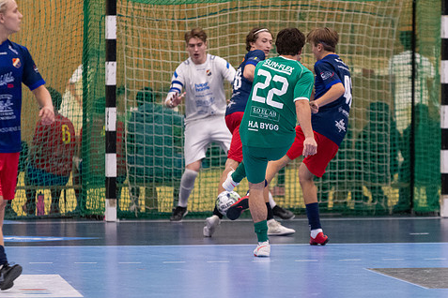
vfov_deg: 3.6
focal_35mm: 381
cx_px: 251
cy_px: 136
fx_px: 4741
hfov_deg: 5.4
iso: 3600
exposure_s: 1/640
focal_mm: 200
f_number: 3.2
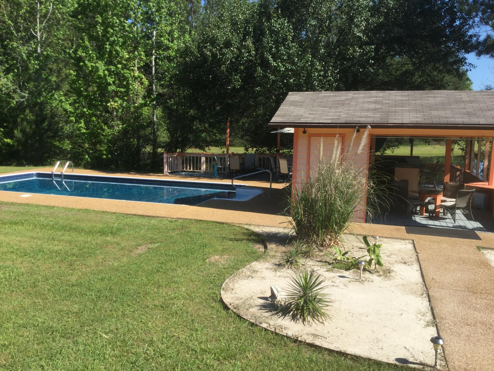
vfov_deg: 45.4
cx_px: 247
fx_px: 442
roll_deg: -2.7
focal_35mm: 31
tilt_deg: -7.5
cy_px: 186
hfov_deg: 58.4
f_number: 2.4
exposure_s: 1/1018
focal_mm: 3.3
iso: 25
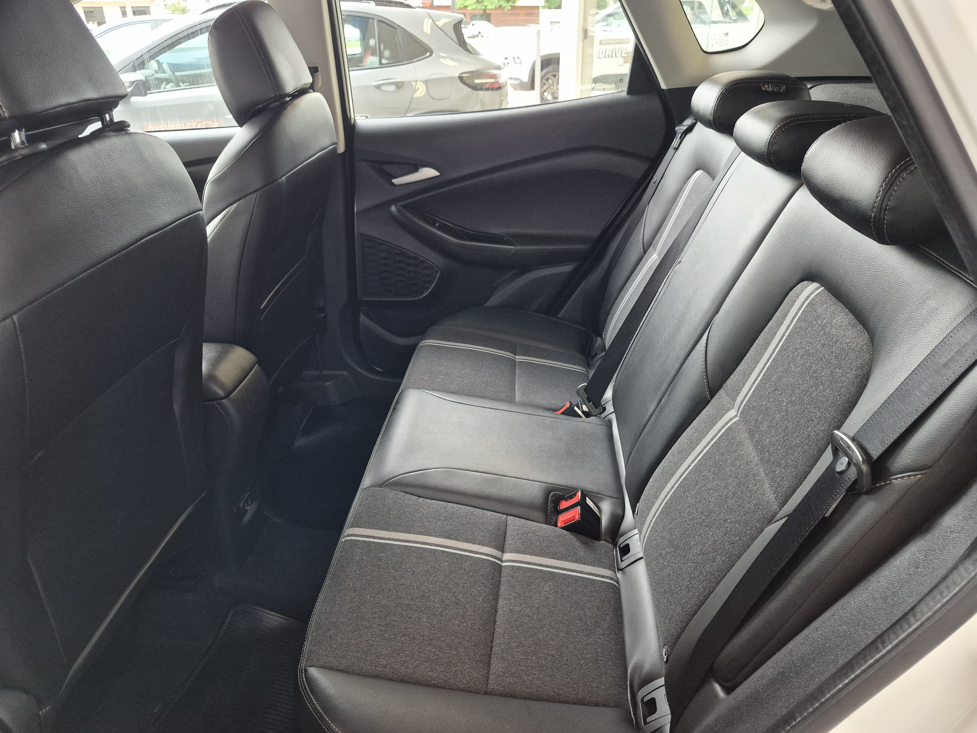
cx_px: 488
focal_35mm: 23
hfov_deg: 73.9
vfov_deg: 58.9
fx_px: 649
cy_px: 366
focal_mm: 5.4
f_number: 1.8
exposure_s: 1/120
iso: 800
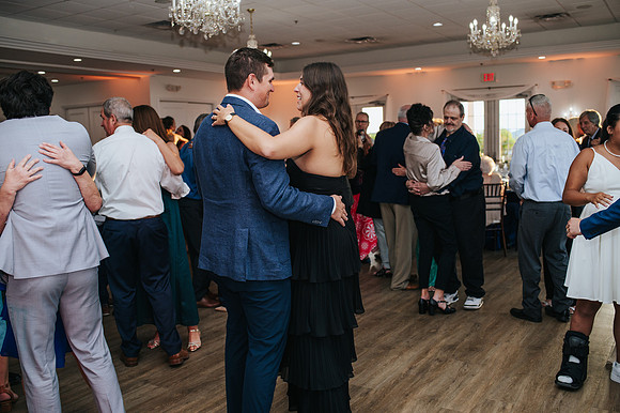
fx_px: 602
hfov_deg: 54.5
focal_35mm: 35
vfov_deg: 37.8
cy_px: 206
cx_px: 310
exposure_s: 1/200
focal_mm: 35
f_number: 3.2
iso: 800
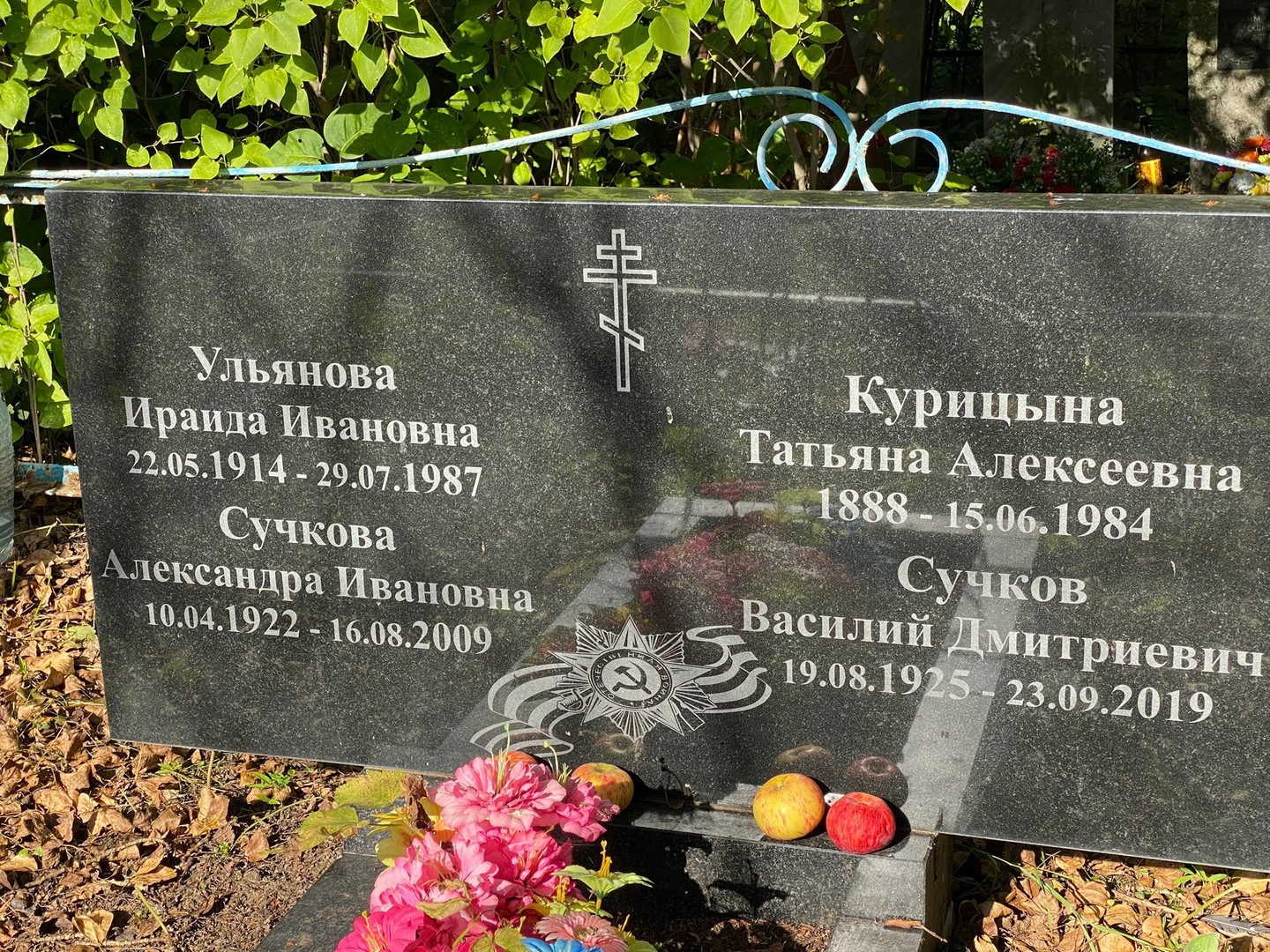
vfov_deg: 28.0
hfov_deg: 36.8
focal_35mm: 52
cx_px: 635
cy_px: 476
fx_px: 1908
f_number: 2
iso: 20
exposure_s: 1/564
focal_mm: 6
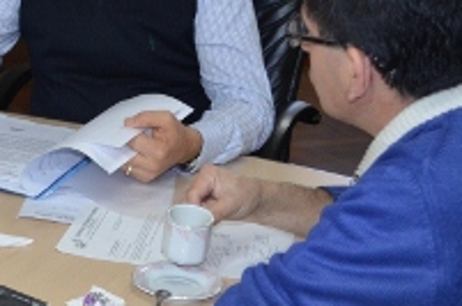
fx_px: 1267
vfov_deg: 13.7
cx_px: -90
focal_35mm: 99
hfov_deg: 19.5
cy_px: 117
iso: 640
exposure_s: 1/60
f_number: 4
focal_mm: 22
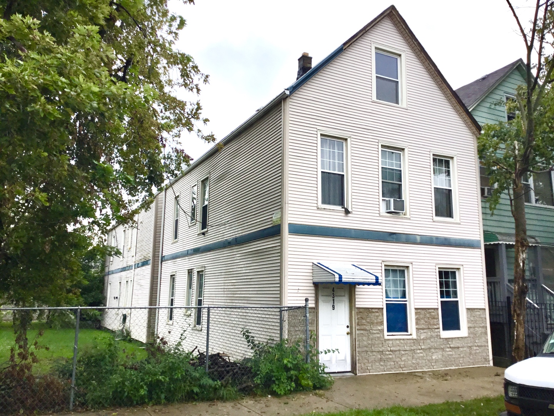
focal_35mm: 31
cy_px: 208
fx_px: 496
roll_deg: +2.0
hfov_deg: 58.4
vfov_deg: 45.4
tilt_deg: +8.7
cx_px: 277
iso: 25
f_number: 2.4
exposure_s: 1/831
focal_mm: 3.3
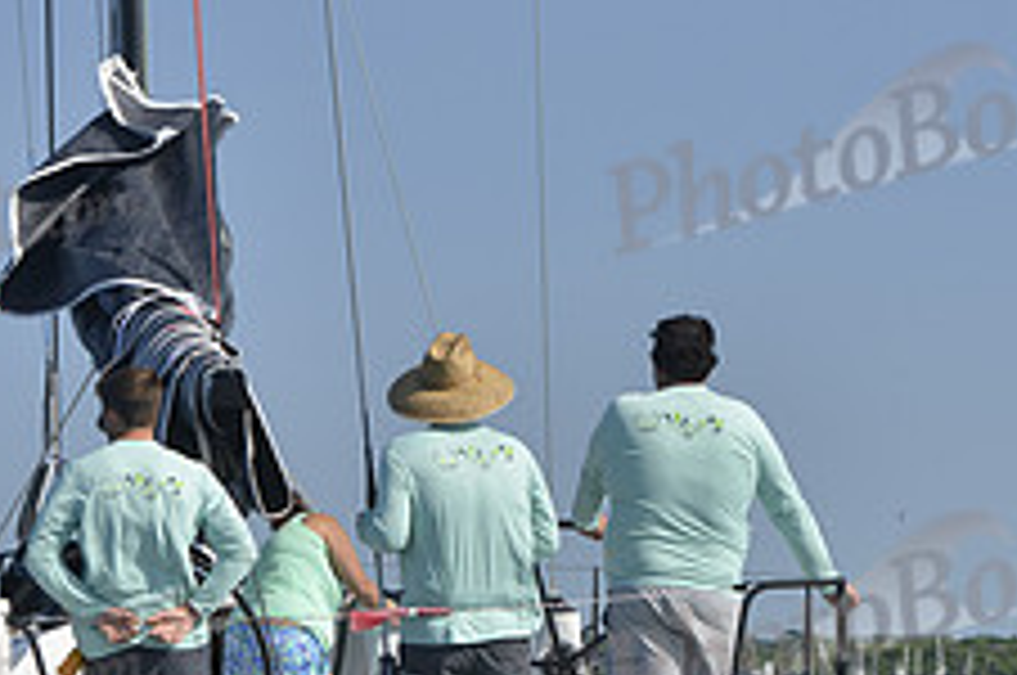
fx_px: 5078
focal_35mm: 180
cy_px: 434
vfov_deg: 7.6
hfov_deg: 11.4
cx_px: 378
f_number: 6.3
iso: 400
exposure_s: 1/1000
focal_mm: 70
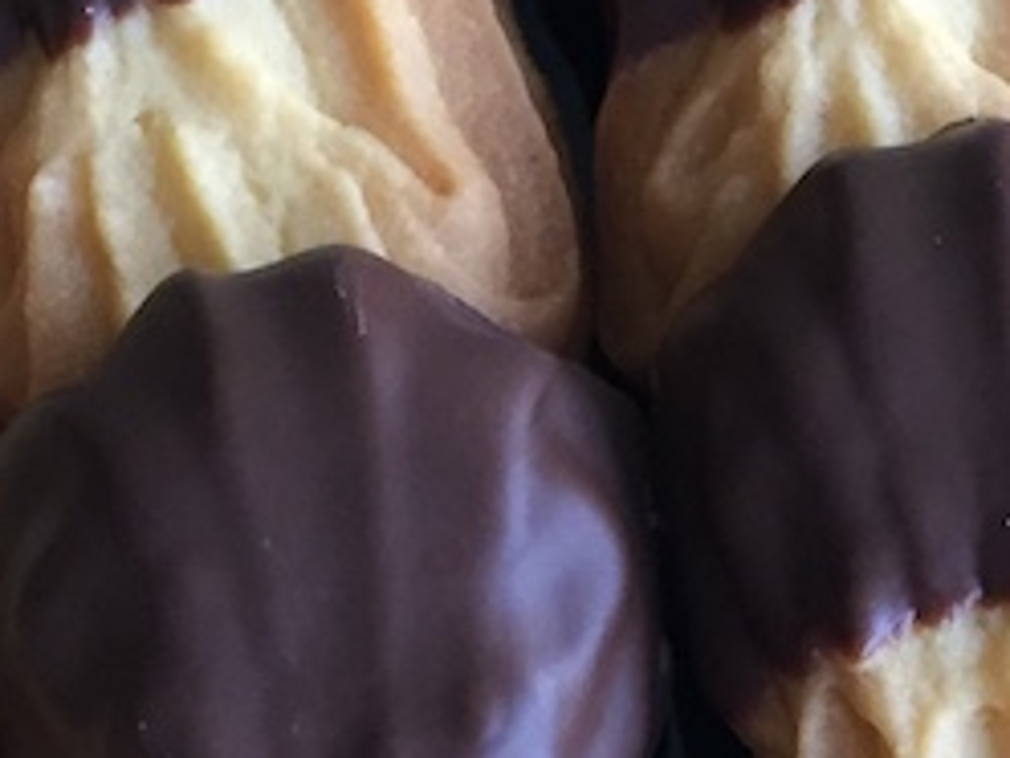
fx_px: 3414
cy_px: 1316
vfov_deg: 11.8
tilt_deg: -75.0
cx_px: 741
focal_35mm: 117
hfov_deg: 16.8
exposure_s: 1/33
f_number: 2.2
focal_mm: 4.15
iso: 125
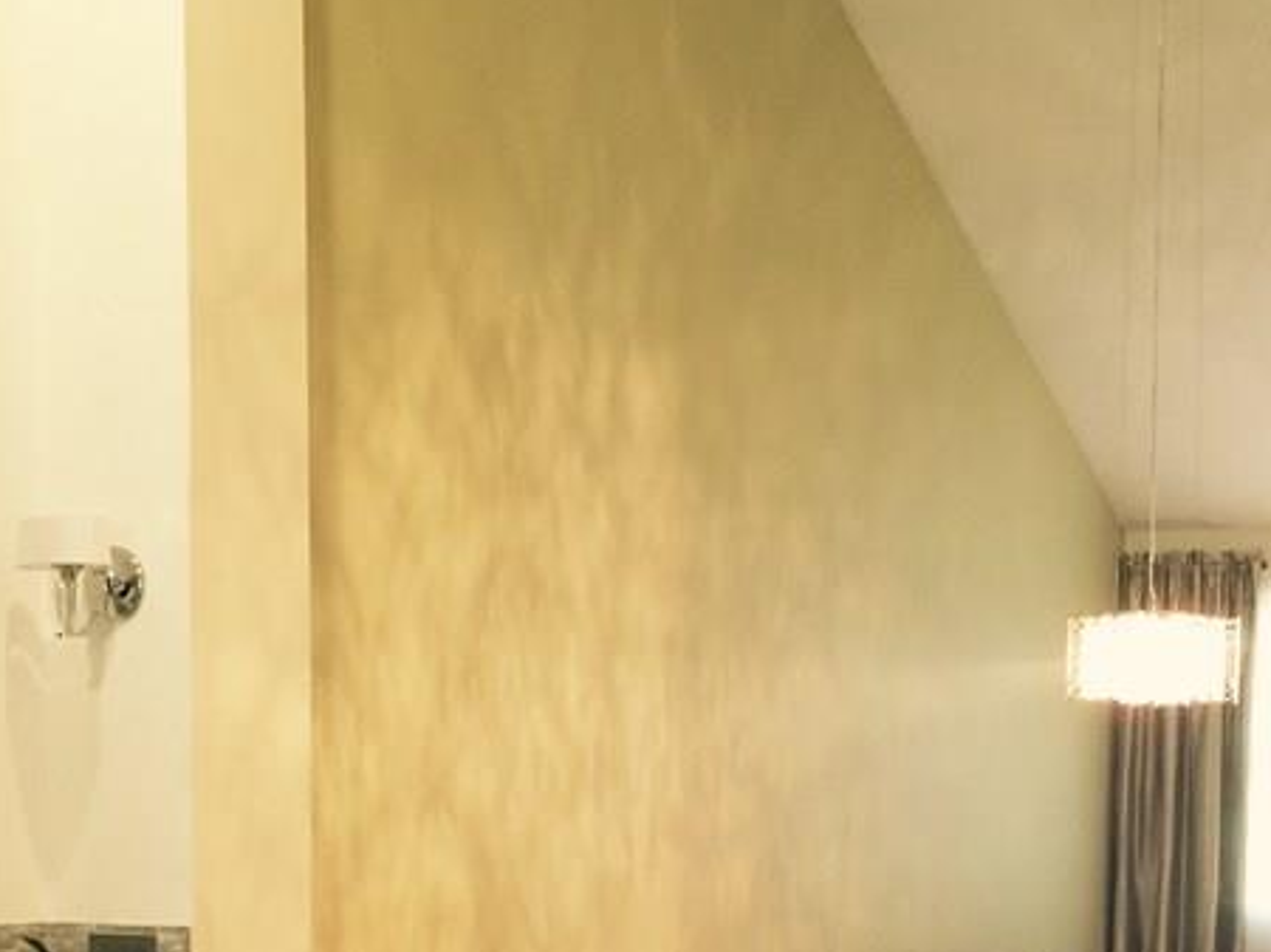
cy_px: 972
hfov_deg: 29.0
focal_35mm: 66
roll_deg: -2.4
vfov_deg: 21.4
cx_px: 932
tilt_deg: -4.4
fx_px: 2422
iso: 100
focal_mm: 4.15
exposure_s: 1/15
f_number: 2.2
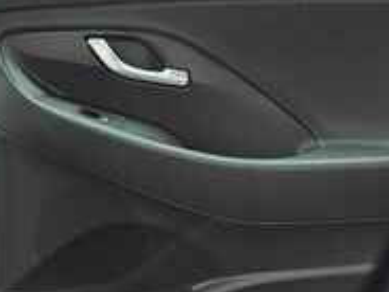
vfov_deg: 11.4
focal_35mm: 128
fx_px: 1438
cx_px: 142
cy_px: 317
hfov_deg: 15.4
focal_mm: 6.3
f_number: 1.7
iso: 200
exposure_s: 1/180
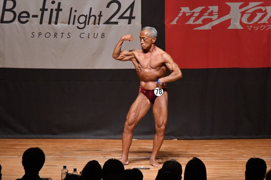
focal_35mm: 255
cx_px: 136
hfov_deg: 8.1
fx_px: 1919
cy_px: 90
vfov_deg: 5.4
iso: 10000
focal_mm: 170
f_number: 5.6
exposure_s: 1/400
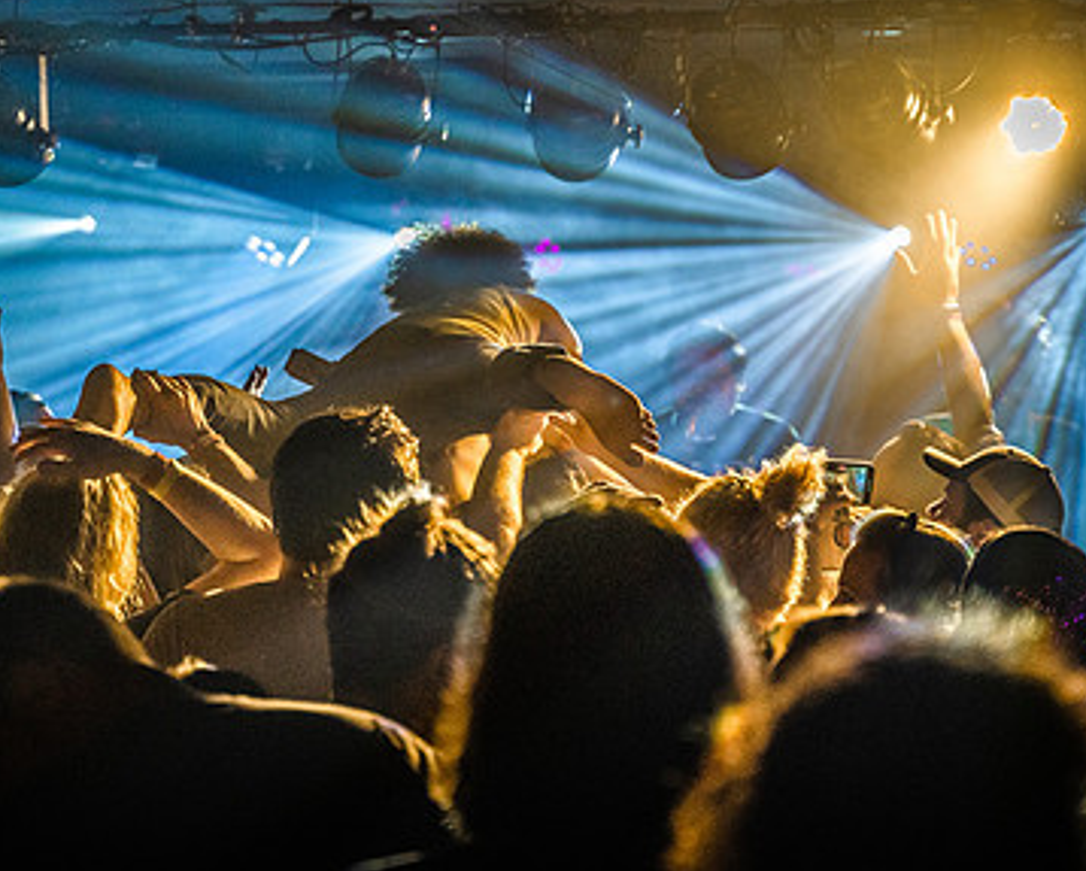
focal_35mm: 114
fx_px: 3667
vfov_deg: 13.5
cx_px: 504
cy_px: 299
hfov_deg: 16.8
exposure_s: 1/320
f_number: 2.8
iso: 3200
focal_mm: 75
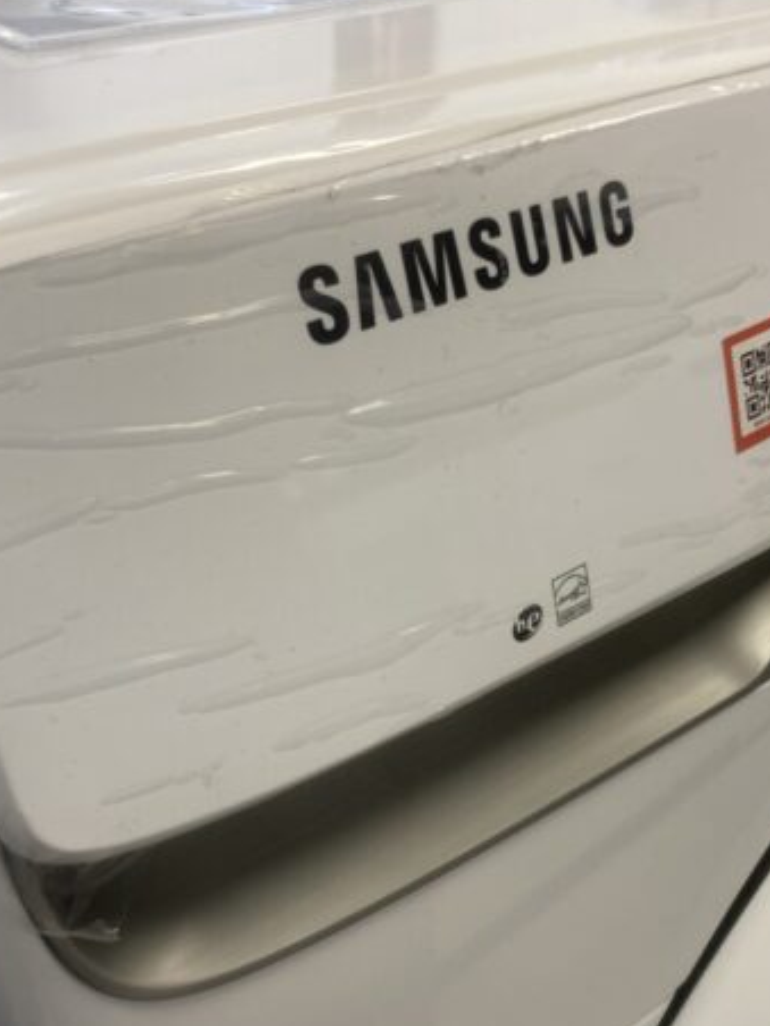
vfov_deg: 41.0
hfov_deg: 31.4
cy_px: 622
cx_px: 468
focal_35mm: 46
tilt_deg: -31.7
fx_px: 1364
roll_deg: -2.4
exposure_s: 1/66
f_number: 1.8
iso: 50
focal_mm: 4.25
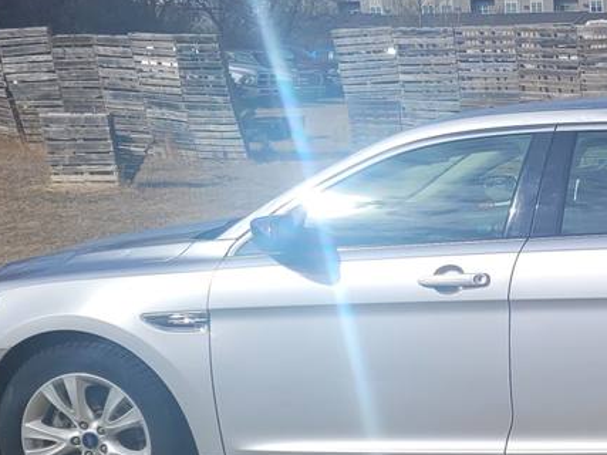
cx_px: 735
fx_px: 1367
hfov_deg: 22.9
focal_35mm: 78
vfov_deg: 18.6
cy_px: 392
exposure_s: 1/5986
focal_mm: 5.4
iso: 40
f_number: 1.8
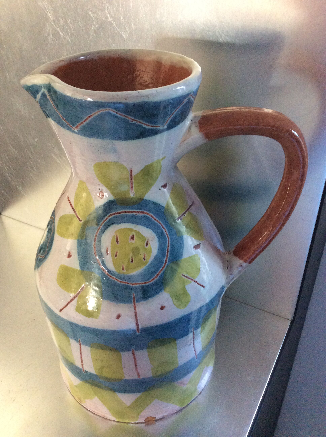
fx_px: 403
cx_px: 163
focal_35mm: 32
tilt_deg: -34.7
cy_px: 218
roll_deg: +2.2
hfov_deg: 44.1
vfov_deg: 56.9
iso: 250
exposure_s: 1/25
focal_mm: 3.3
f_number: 2.4
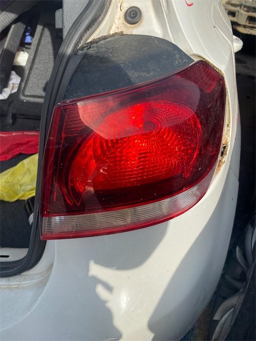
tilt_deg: -38.6
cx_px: 128
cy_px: 170
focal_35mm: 26
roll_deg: -2.5
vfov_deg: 67.3
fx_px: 256
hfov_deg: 53.1
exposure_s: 1/1898
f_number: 1.8
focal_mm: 4.25
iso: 32
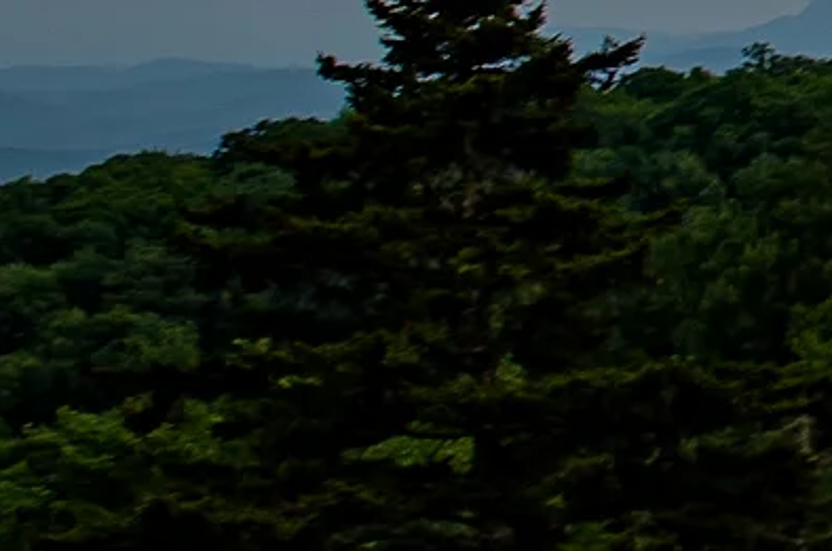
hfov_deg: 10.7
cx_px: 1577
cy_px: -581
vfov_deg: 7.4
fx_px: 4105
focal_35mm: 178
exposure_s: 1/8
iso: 100
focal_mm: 18
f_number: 3.5
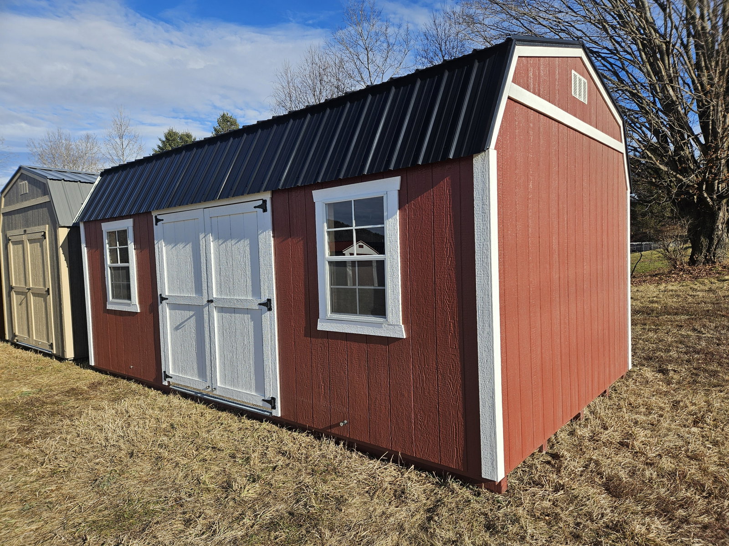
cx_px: 364
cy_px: 273
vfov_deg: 58.9
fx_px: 484
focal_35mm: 23
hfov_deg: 73.9
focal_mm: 5.4
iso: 25
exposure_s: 1/2000
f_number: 1.8
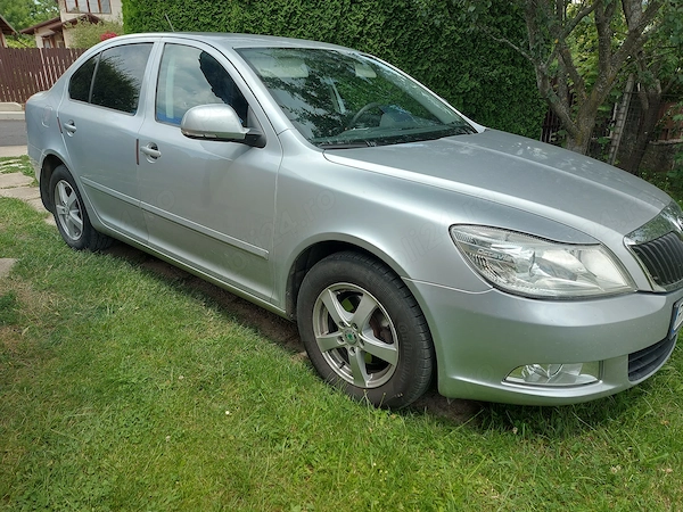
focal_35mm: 24
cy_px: 256
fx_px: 474
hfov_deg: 71.6
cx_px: 342
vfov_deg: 56.8
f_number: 1.8
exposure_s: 1/355
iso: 32
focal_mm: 5.23
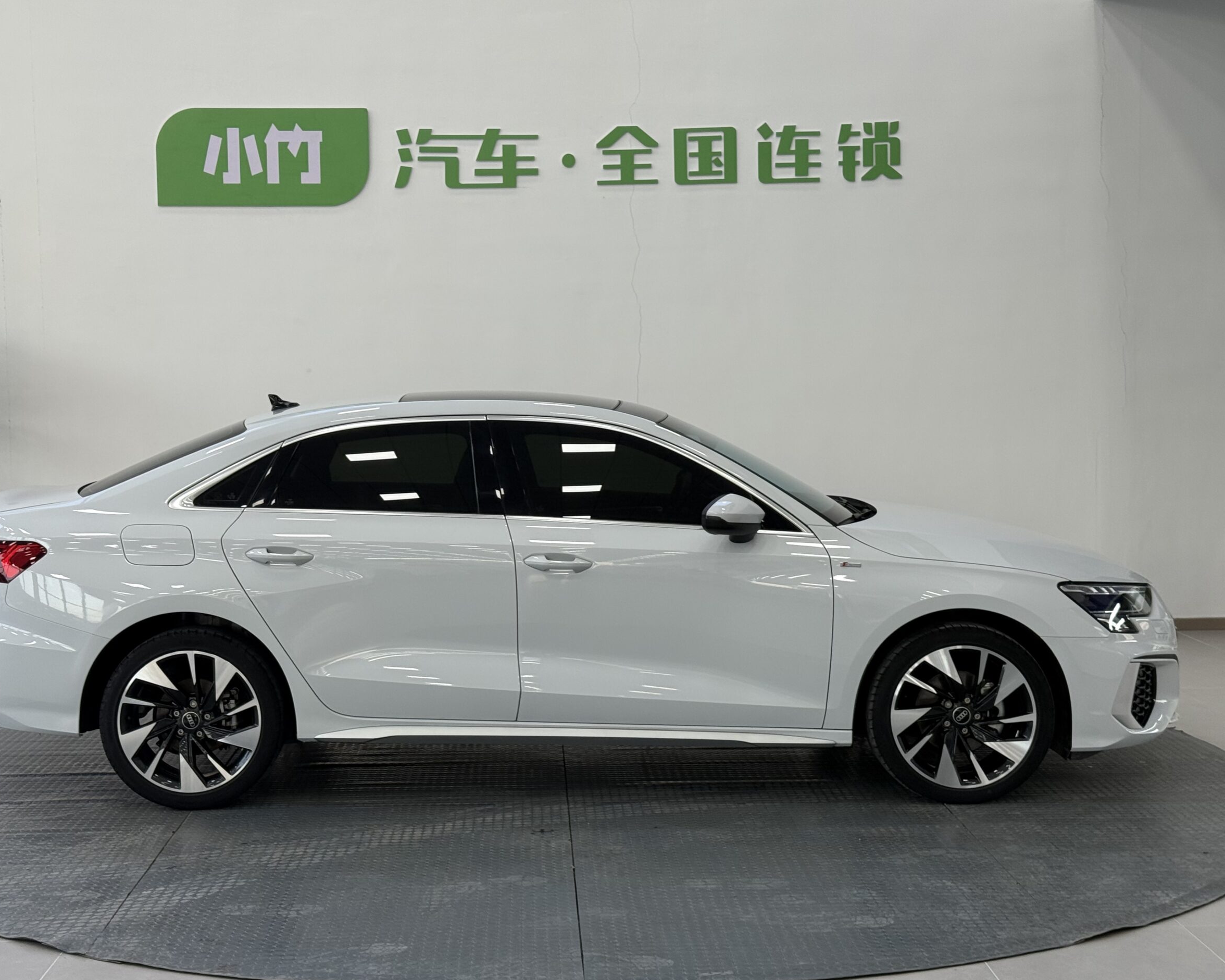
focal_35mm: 51
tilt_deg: -4.2
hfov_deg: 36.6
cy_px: 499
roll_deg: +0.4
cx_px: 559
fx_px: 1849
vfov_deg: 29.7
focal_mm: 6.76
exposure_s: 1/123
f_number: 1.78
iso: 64
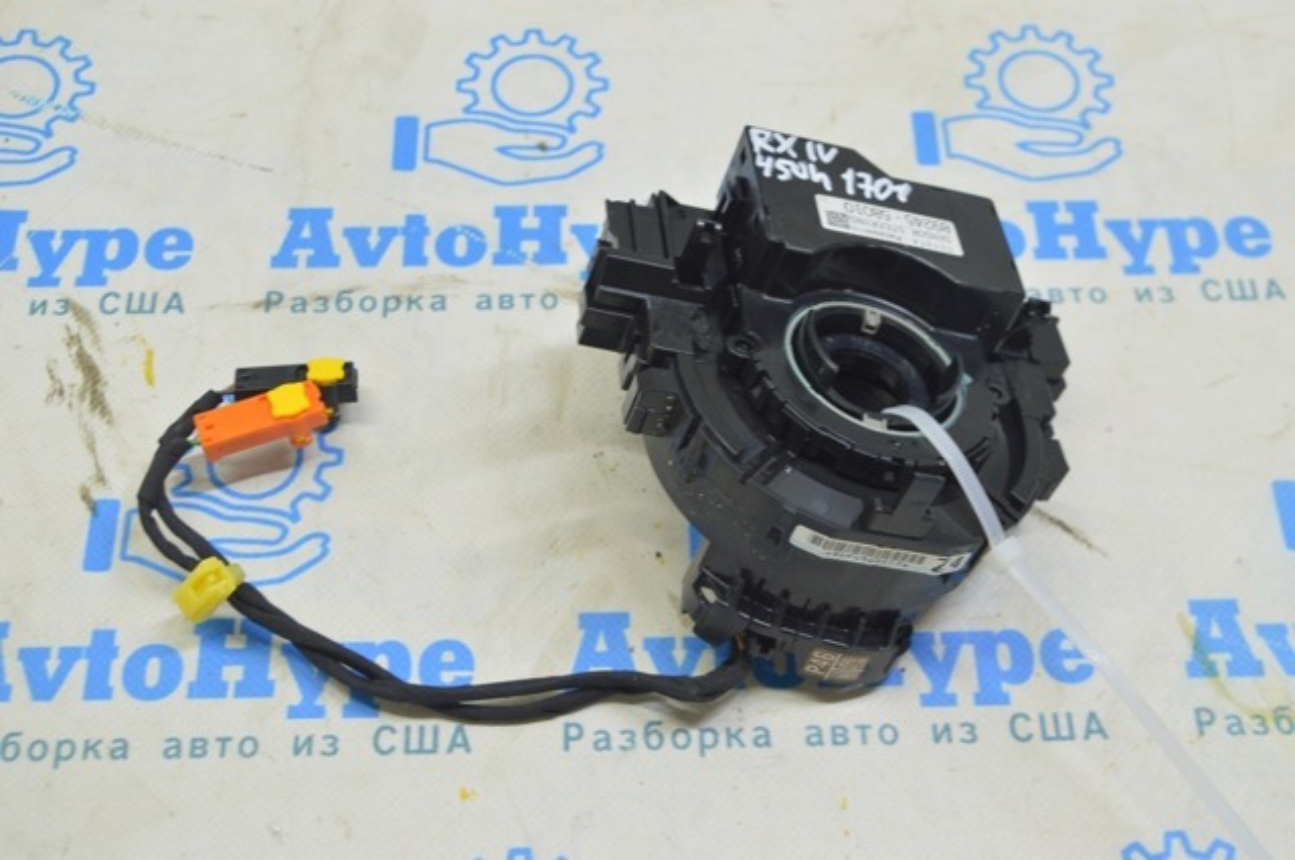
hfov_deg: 41.2
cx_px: 648
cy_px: 430
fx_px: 1724
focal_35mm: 48
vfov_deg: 28.0
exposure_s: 1/20
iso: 400
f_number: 5.6
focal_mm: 32
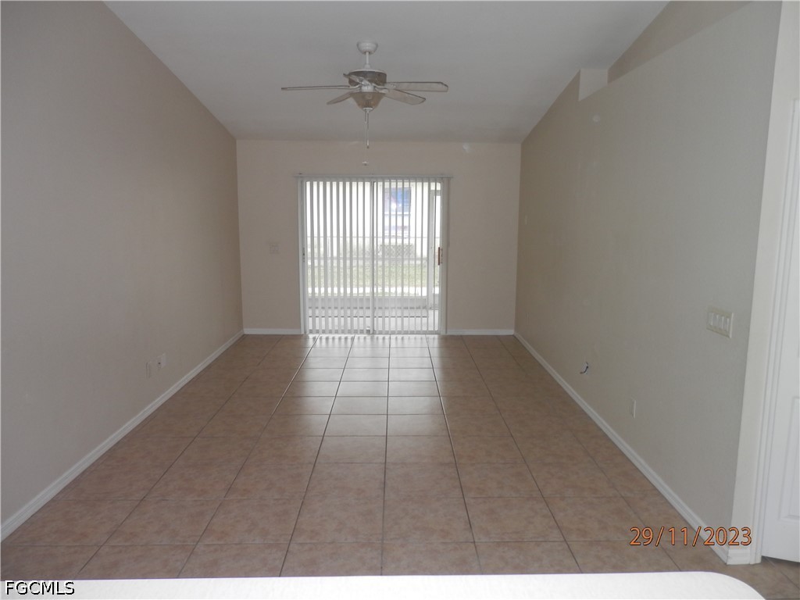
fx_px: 578
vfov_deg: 54.9
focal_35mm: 25
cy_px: 300
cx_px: 400
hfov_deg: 69.4
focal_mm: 4.5
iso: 100
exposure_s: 1/30
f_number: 3
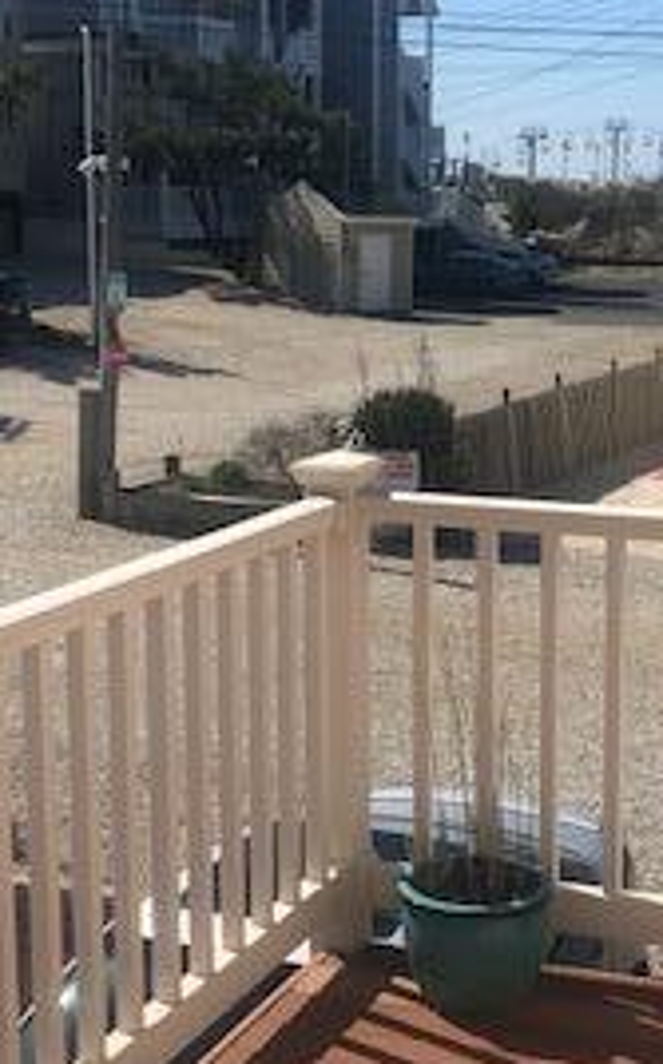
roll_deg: -0.4
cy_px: 572
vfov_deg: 29.0
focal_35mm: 71
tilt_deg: -13.8
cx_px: 476
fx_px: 2057
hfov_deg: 18.2
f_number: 1.8
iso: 20
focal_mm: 3.99
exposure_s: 1/3040
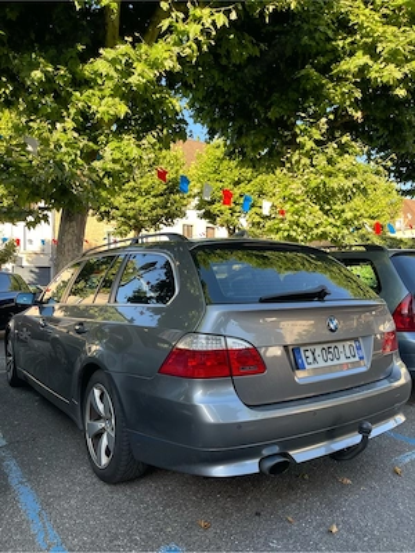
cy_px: 276
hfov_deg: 54.9
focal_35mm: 25
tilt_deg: +2.4
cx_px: 208
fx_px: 400
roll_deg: +1.8
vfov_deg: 69.4
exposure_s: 1/363
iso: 32
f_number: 1.6
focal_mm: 5.1
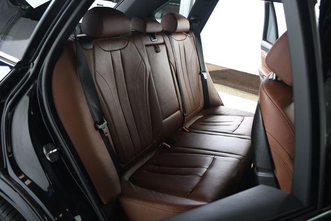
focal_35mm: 30
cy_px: 110
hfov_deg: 62.0
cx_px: 166
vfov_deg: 43.6
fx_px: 276
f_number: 3.5
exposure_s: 1/160
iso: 100
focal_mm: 20
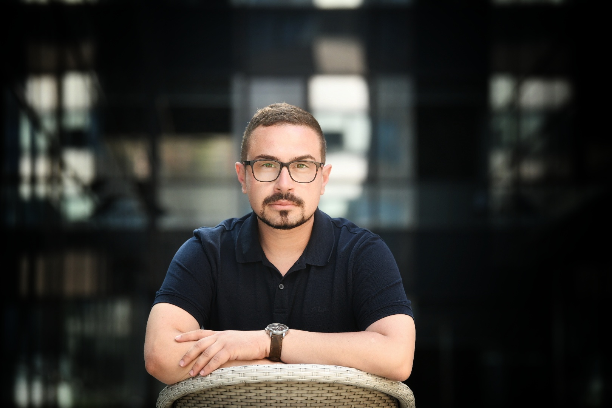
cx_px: 306
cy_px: 204
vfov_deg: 10.5
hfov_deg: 15.8
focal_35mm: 130
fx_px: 2210
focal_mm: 130
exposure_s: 1/800
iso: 1250
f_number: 4
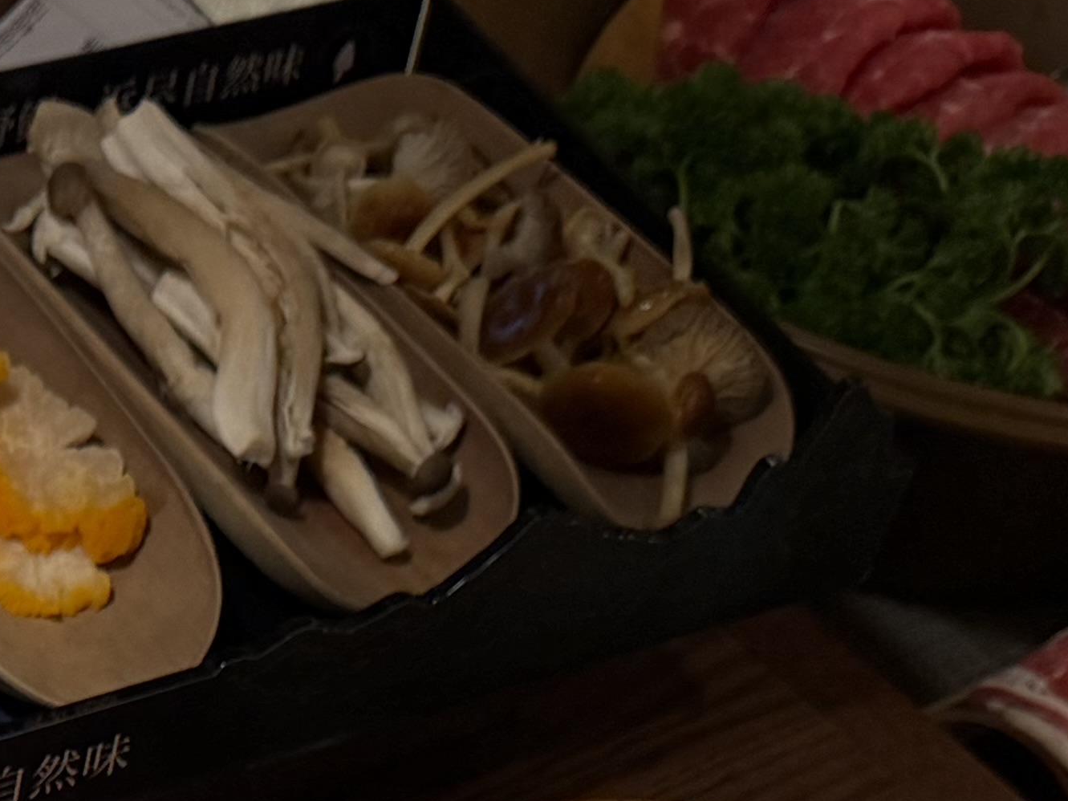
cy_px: 1489
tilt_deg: -54.5
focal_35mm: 103
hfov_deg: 18.2
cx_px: -159
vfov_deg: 12.9
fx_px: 3178
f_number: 1.78
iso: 160
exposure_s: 1/138
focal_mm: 6.76
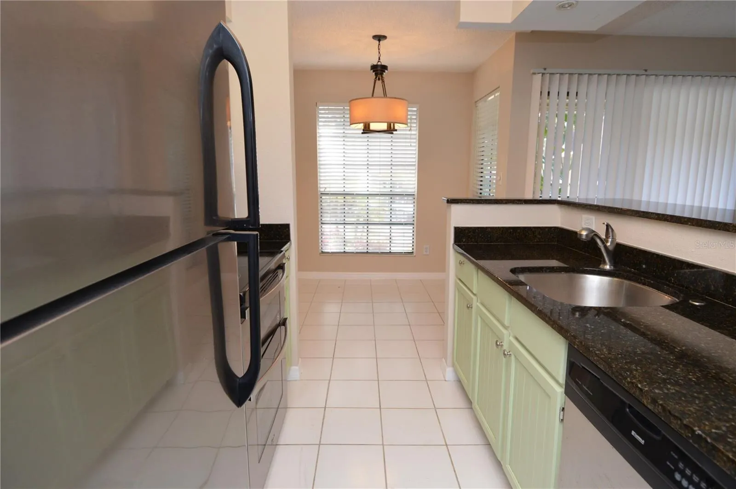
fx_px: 368
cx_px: 368
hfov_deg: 90.1
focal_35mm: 18
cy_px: 244
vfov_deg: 67.3
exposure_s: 1/60
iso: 500
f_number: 4
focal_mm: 12
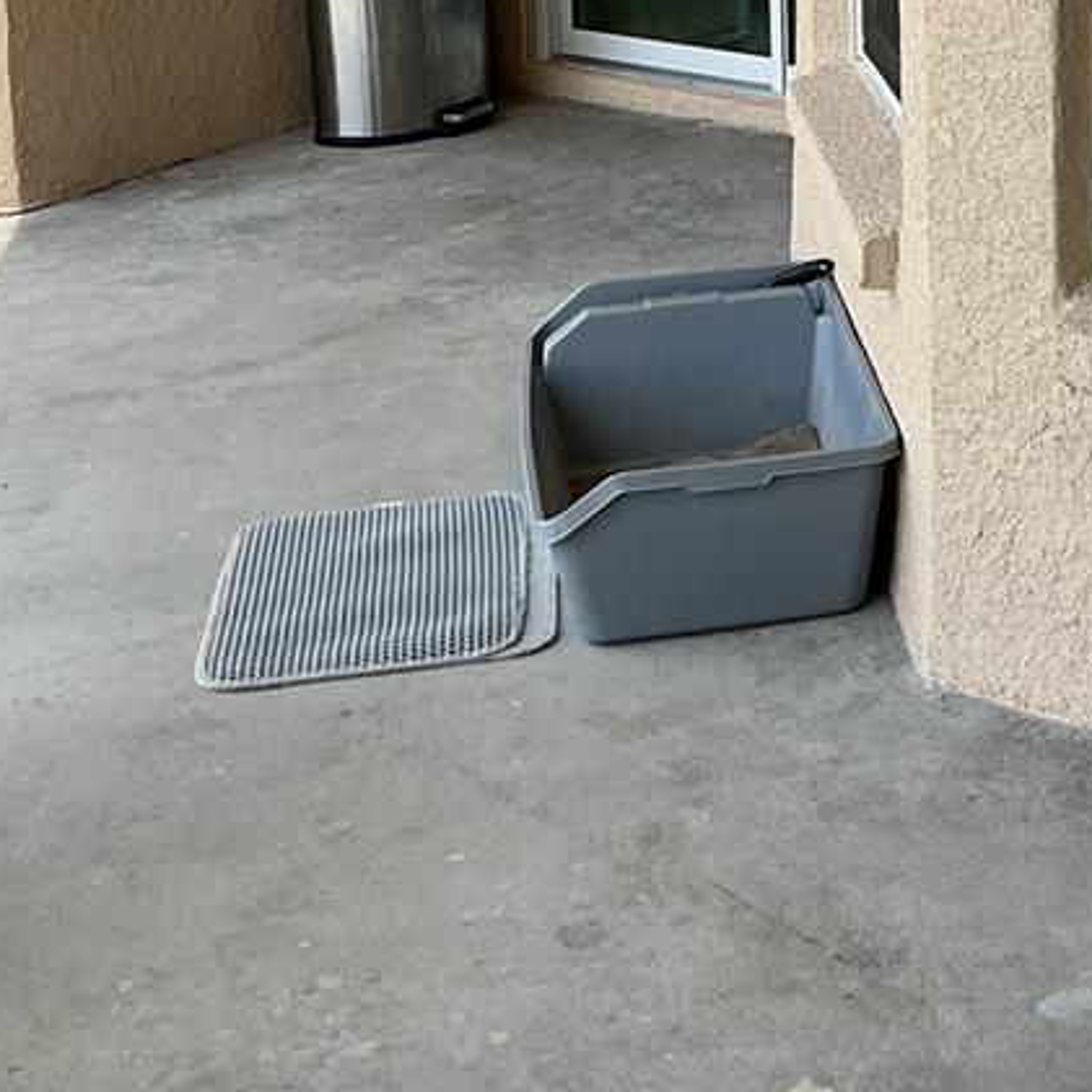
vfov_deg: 22.5
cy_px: -70
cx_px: 1030
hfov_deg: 22.9
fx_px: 2605
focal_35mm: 73
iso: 16
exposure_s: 1/139
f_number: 1.8
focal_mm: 3
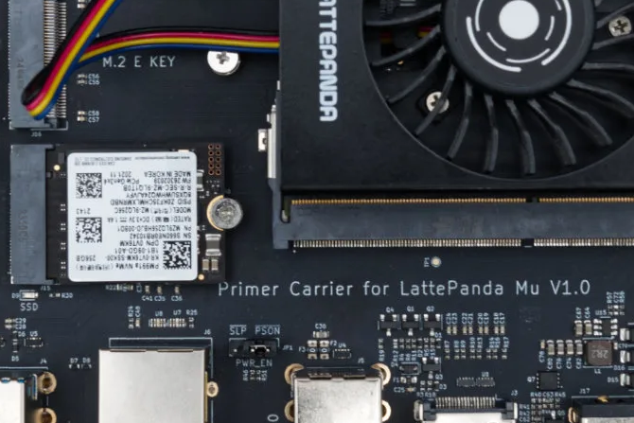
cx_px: 314
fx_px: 1372
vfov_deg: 17.5
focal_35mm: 78
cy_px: 158
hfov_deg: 26.0
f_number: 14
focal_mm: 29
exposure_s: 1/40
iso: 400
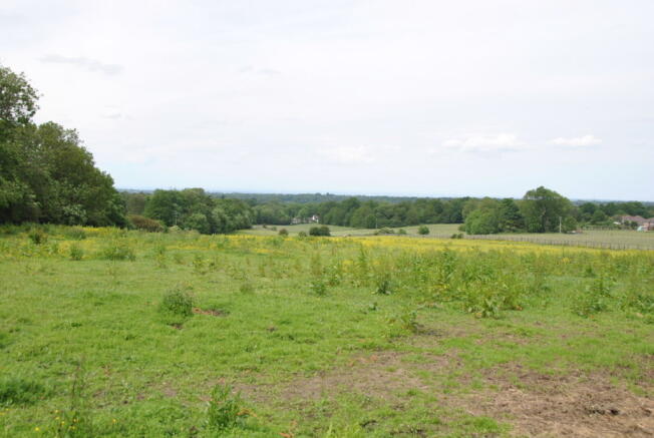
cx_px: 327
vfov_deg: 37.0
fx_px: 655
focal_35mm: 36
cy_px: 219
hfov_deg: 53.1
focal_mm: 24
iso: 100
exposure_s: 1/250
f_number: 8
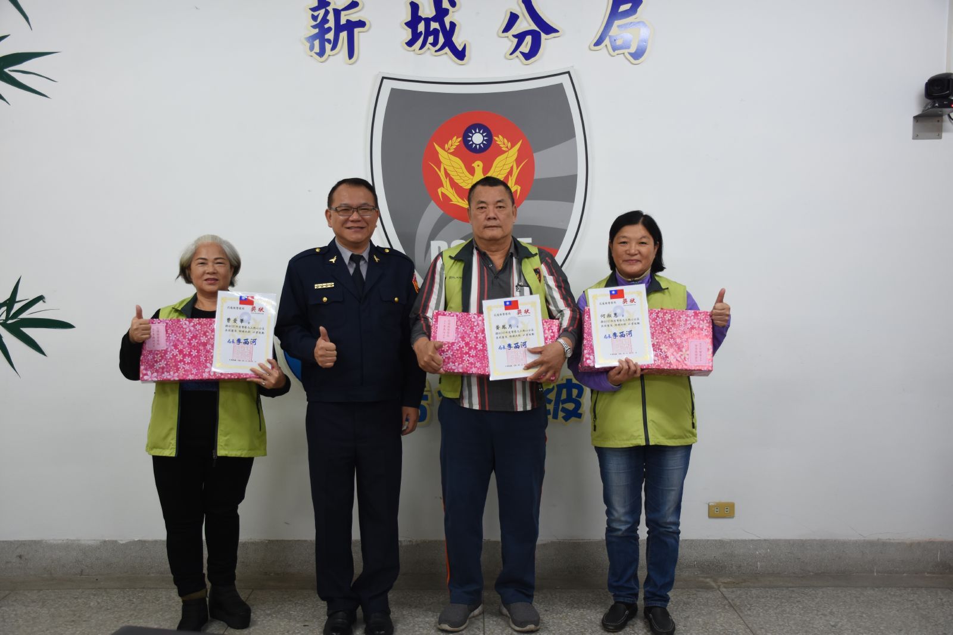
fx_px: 913
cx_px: 476
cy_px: 318
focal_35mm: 34
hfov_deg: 55.1
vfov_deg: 38.3
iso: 400
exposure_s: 1/50
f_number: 3.8
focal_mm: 23
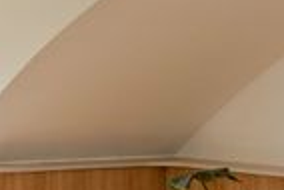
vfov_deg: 9.8
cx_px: -106
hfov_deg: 14.0
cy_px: 175
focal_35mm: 139
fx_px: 1098
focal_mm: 45
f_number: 8
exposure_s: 1/6
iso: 80
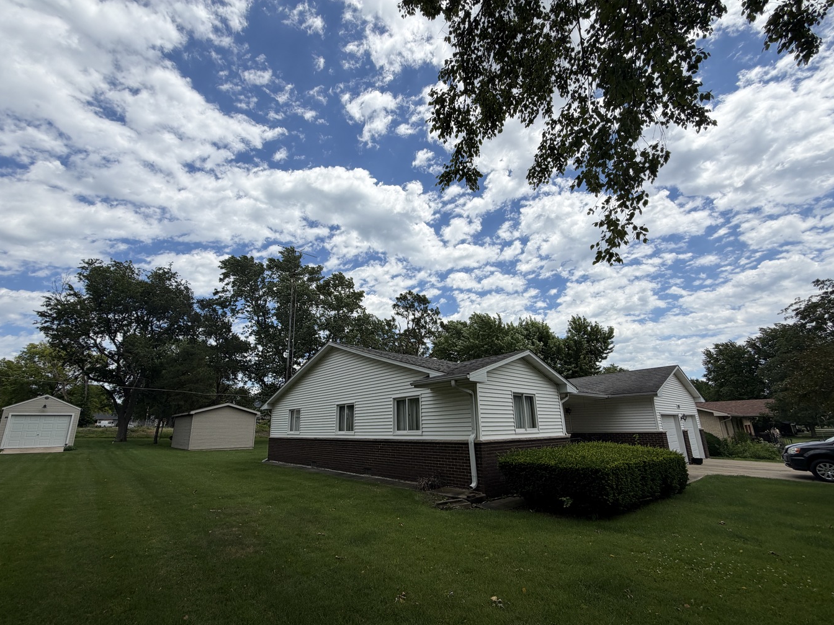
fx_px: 361
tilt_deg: +14.3
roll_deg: +1.5
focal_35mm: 15
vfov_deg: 81.6
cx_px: 405
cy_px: 334
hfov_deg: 98.1
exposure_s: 1/1464
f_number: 2.2
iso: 20
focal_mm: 2.22
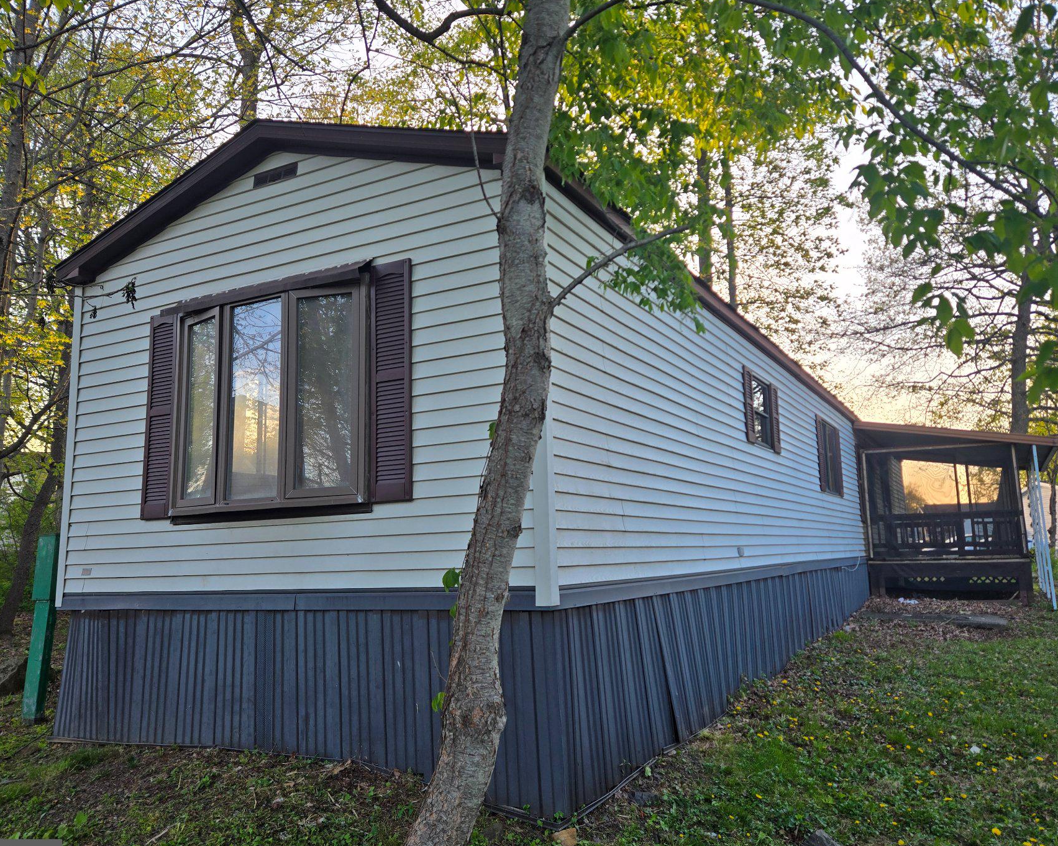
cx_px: 543
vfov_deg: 53.2
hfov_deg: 64.1
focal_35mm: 27
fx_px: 845
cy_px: 413
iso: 25
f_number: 1.8
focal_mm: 5.4
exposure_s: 1/208
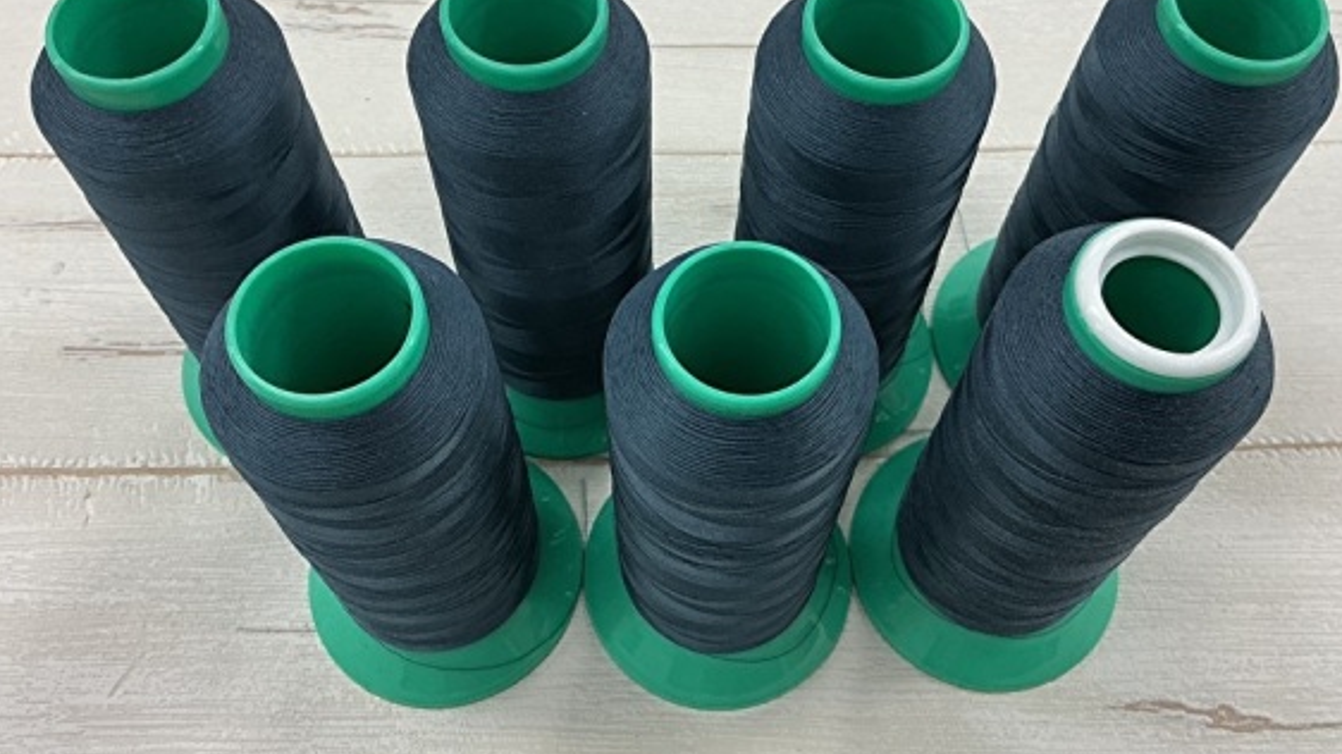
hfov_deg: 55.3
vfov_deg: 32.8
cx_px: 700
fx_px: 1281
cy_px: 313
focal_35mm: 36
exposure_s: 1/60
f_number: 1.8
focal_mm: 3
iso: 40
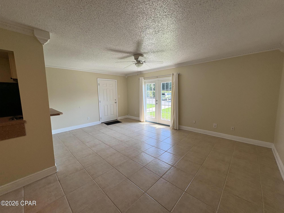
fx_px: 115
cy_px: 106
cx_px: 142
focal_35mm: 14
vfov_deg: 85.7
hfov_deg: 102.1
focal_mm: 2.22
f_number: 2.2
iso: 64
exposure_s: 1/219
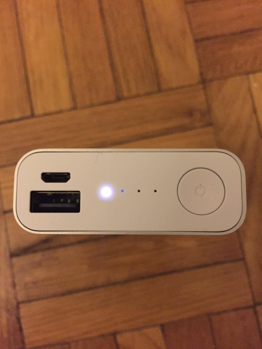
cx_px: 131
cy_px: 174
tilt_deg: -82.4
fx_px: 293
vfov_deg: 61.7
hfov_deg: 48.2
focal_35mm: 29
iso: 400
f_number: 2.2
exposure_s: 1/15
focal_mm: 4.15
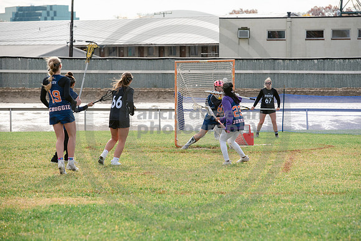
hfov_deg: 12.4
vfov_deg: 8.3
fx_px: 1655
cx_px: 180
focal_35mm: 165
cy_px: 120
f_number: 5.6
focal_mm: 165
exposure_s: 1/2000
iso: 400
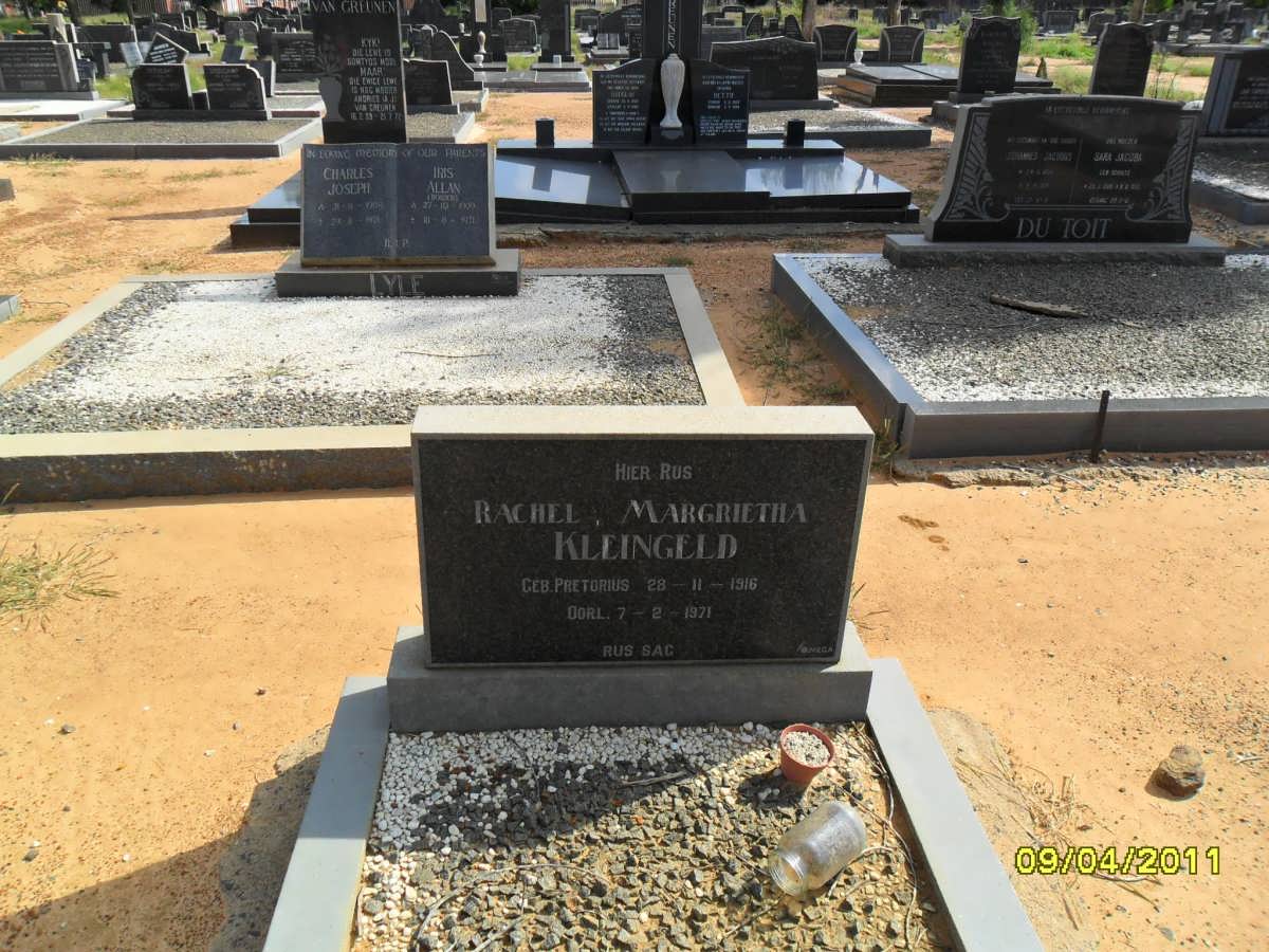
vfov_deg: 51.4
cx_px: 634
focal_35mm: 27
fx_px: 990
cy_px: 476
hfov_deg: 65.3
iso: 100
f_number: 3.5
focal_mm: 4.9
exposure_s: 1/1000
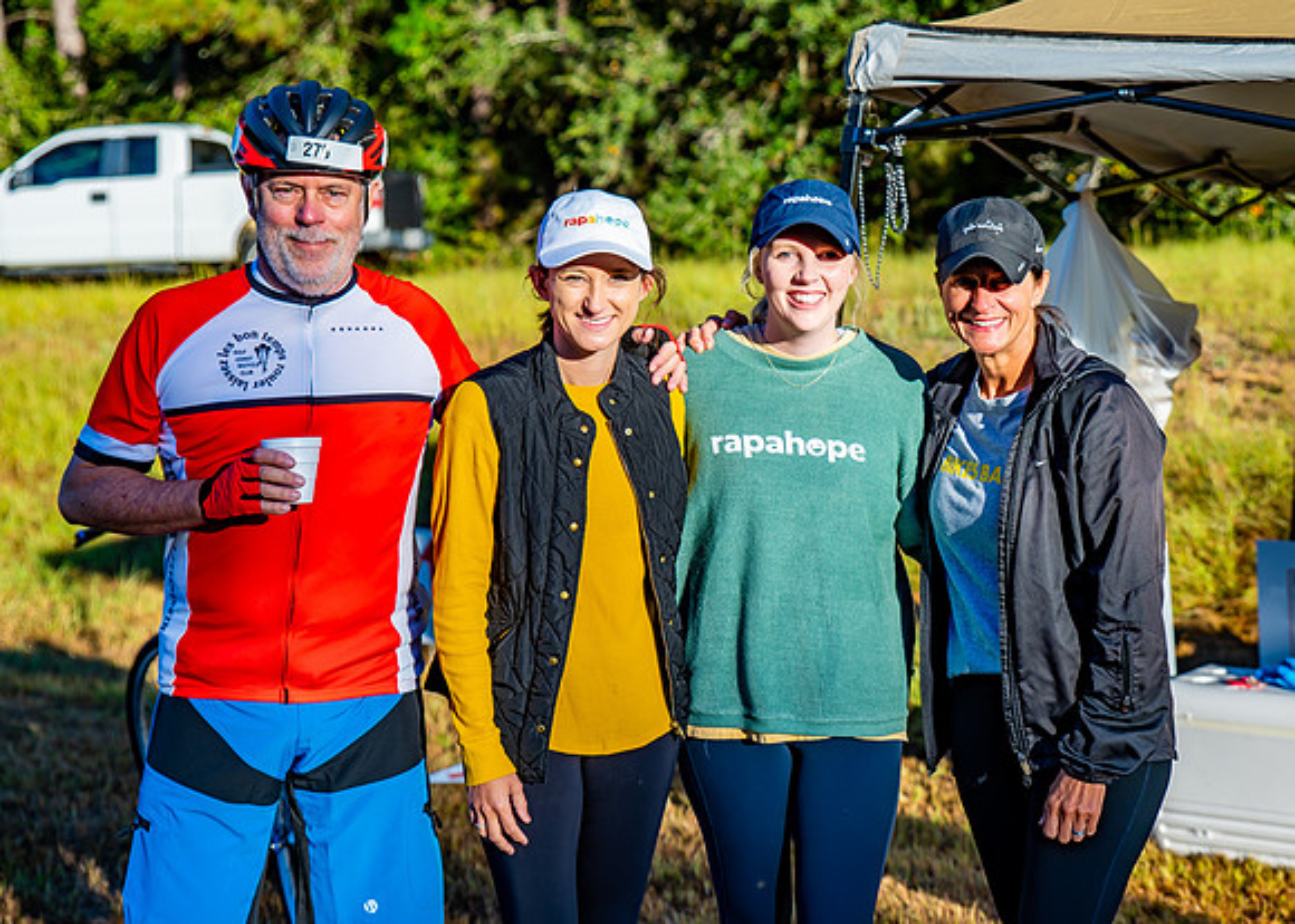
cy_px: 472
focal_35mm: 60
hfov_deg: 32.7
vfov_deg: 23.7
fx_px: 2205
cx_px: 746
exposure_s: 1/1000
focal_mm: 52
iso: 100
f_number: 2.8
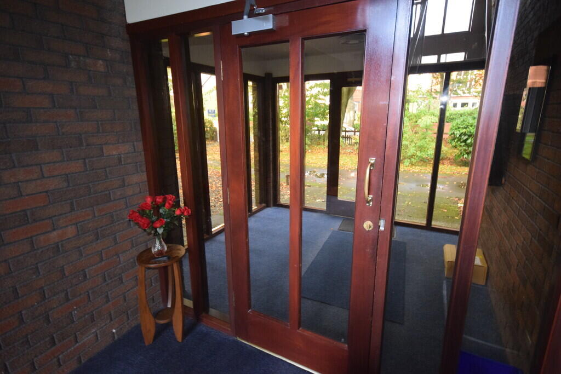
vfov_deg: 67.4
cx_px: 280
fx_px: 281
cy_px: 187
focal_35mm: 18
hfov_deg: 90.0
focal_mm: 12
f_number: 4.5
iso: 2500
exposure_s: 1/60
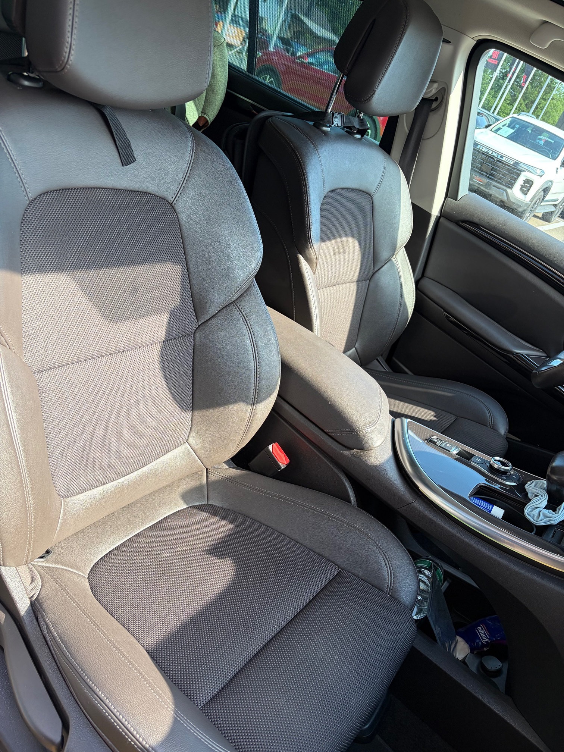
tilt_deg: -26.6
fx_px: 565
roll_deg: -23.0
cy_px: 376
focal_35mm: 26
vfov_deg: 67.3
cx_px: 282
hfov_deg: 53.1
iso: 40
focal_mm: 5.96
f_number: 1.6
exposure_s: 1/122
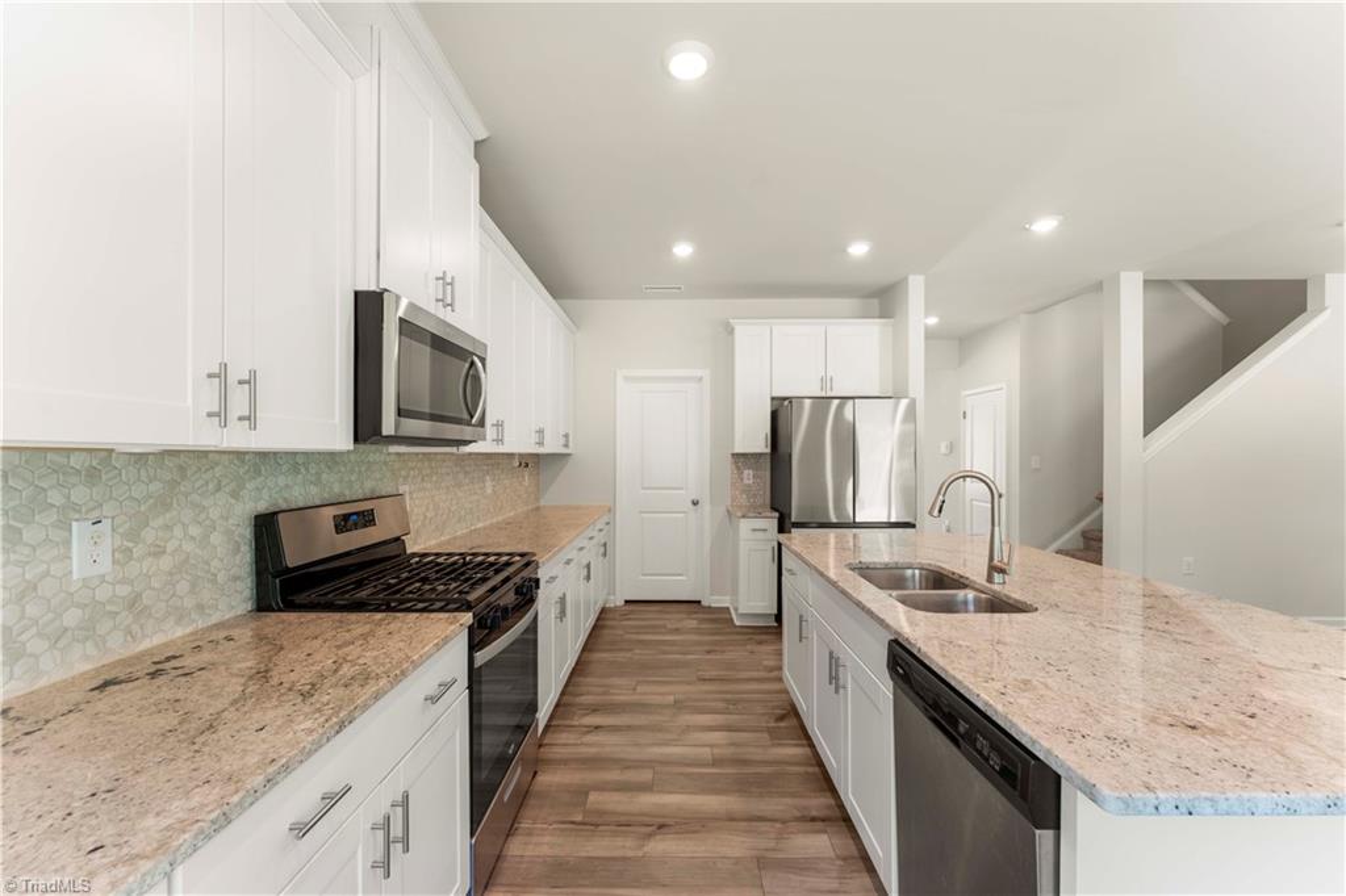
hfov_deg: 104.3
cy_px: 448
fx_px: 523
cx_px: 673
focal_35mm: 14
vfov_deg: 81.2
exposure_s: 1/2.5
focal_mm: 14
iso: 100
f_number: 9
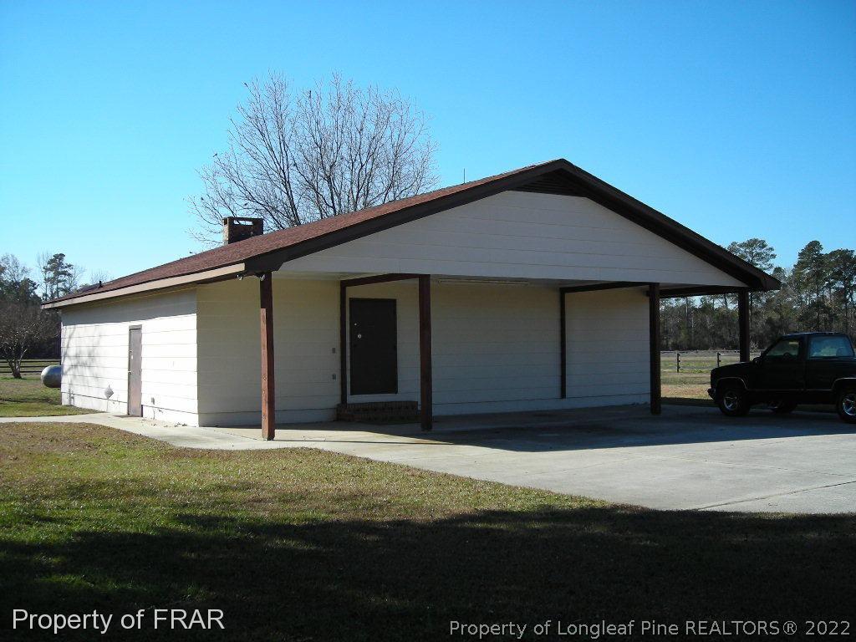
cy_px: 321
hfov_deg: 49.0
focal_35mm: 38
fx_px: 940
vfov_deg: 37.7
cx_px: 428
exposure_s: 1/497
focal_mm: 6.3
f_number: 3.2
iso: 50
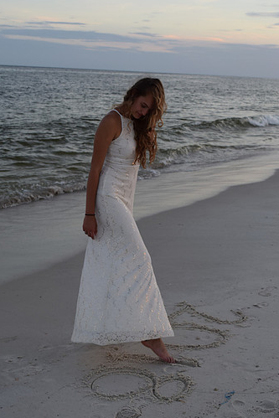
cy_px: 190
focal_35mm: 51
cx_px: 127
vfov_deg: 39.1
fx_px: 588
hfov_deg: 26.7
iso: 400
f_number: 5.6
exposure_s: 1/125
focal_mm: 29
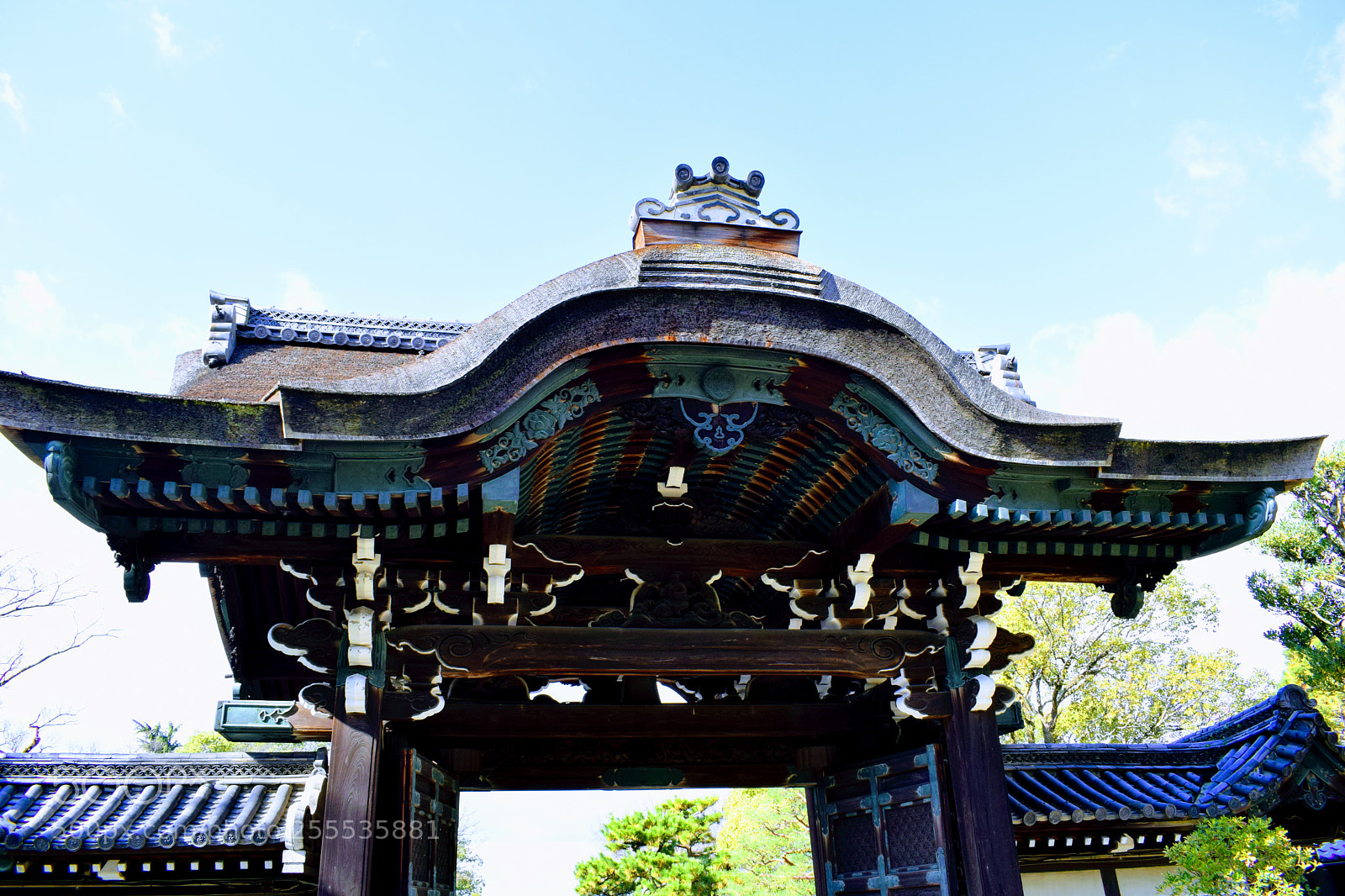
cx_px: 672
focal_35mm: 27
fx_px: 1008
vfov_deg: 47.9
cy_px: 448
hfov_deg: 67.4
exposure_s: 1/250
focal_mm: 18
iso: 400
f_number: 8
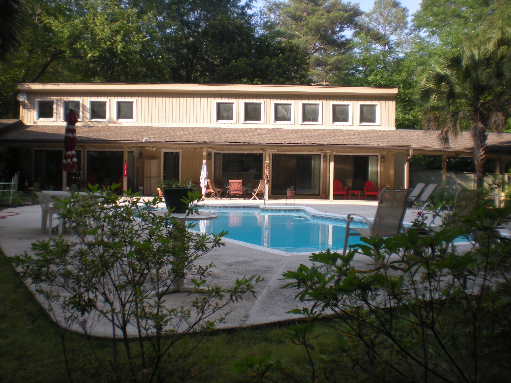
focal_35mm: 38
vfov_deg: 37.7
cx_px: 256
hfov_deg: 49.0
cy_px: 192
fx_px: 561
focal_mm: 6.3
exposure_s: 1/164
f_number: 4.6
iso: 64
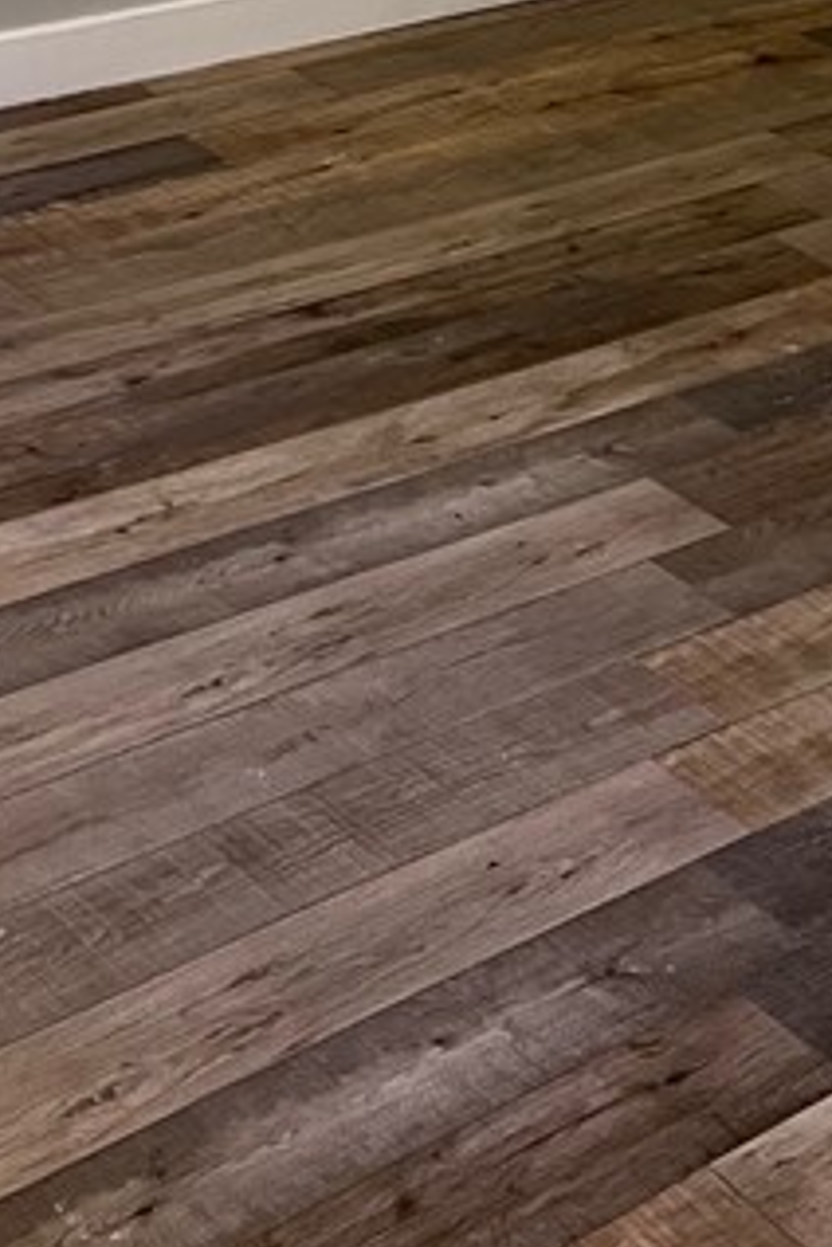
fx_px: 3016
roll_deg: -4.5
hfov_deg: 15.5
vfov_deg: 19.9
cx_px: 801
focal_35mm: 87
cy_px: -671
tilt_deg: -6.4
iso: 200
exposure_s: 1/60
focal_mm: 5.7
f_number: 1.5
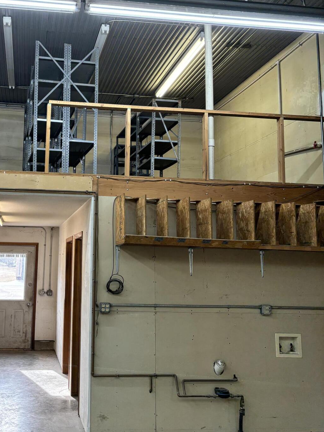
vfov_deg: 48.8
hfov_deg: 37.0
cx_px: 88
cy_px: 183
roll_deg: -1.9
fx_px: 474
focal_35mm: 38
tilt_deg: +8.6
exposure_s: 1/120
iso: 125
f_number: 1.6
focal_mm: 5.96
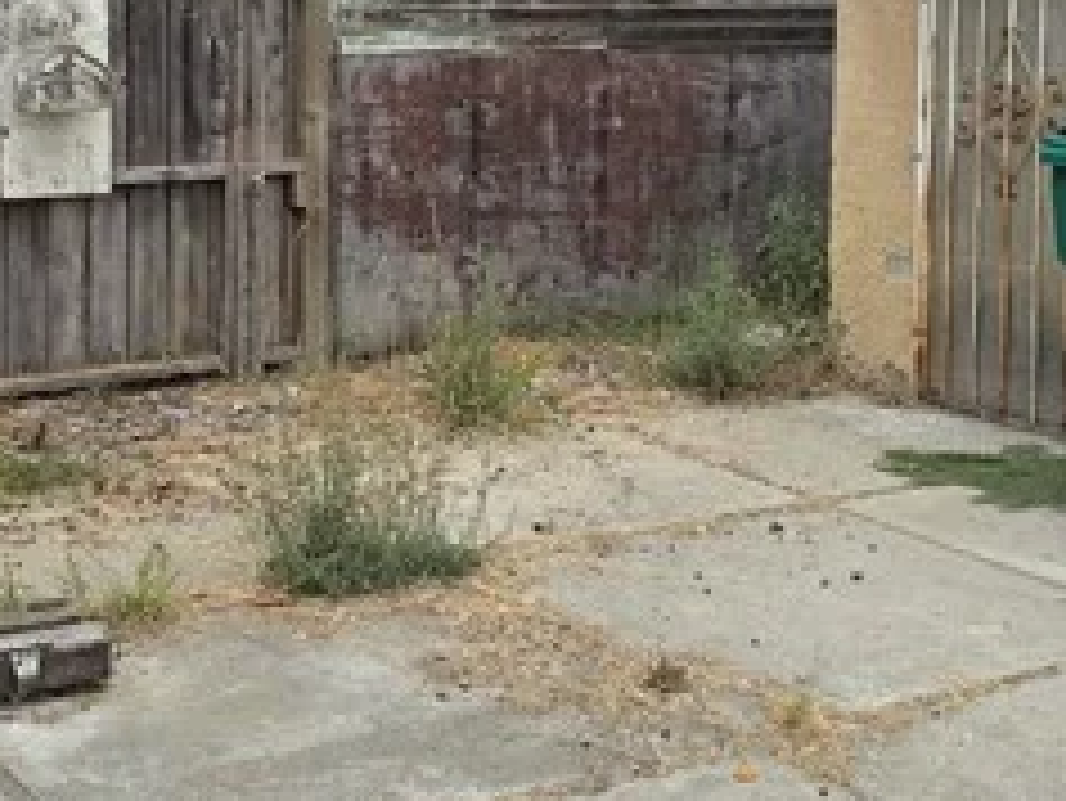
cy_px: 135
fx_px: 1910
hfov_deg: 31.1
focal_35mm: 62
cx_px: 423
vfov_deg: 23.3
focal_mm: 6.3
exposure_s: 1/582
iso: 12
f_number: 1.7
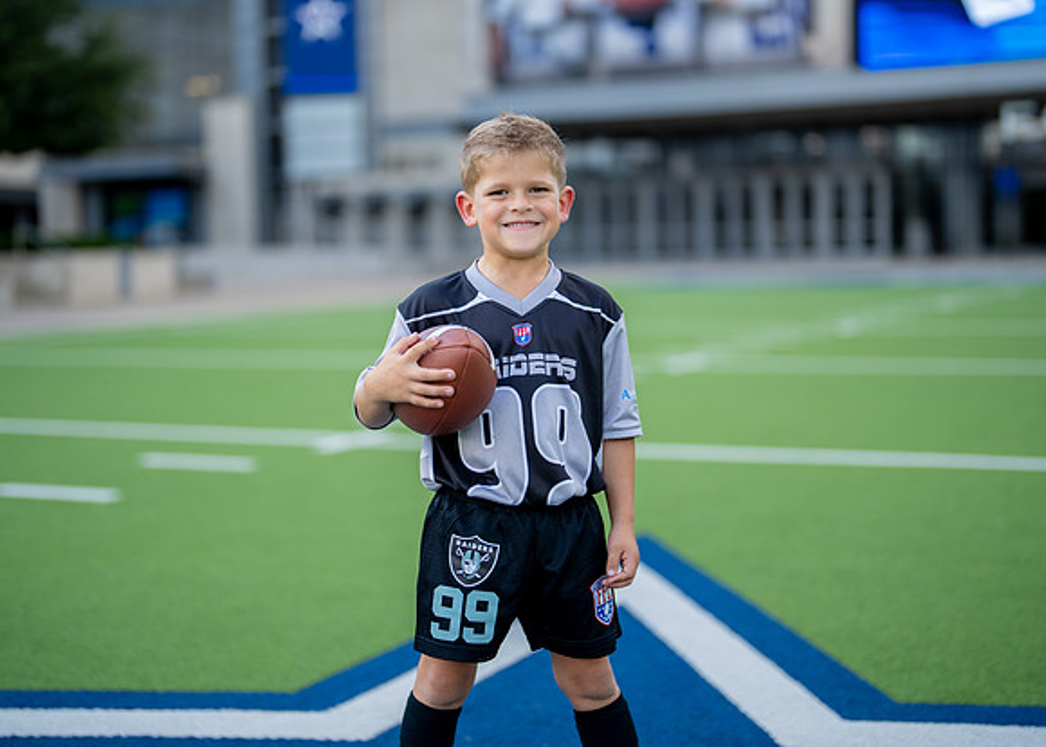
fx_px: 1670
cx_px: 514
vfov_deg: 25.2
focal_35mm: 56
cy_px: 348
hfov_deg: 34.8
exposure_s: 1/1600
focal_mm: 50
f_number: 1.2
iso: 100
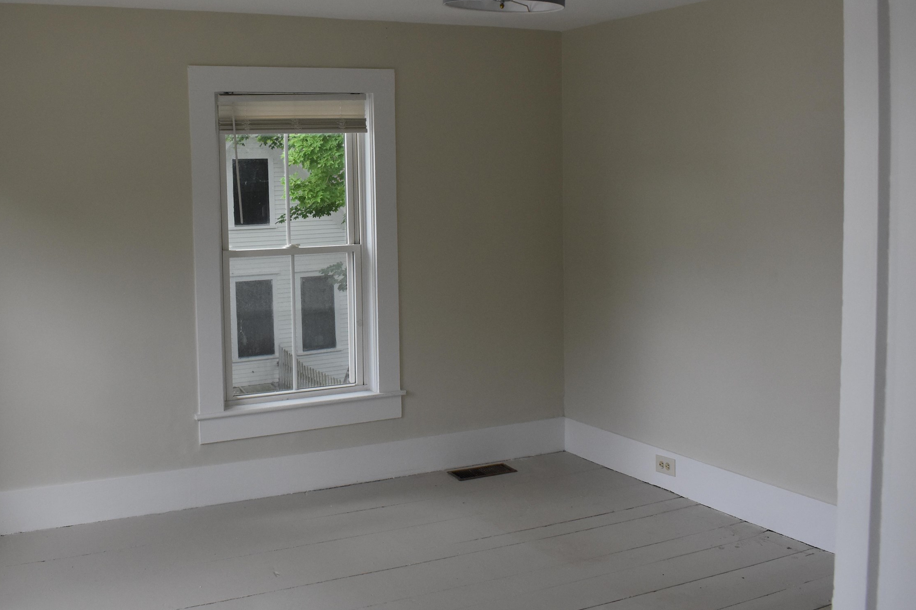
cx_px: 309
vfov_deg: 35.8
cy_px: 236
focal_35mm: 37
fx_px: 941
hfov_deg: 51.0
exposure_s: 1/160
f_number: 6.3
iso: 800
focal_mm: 18
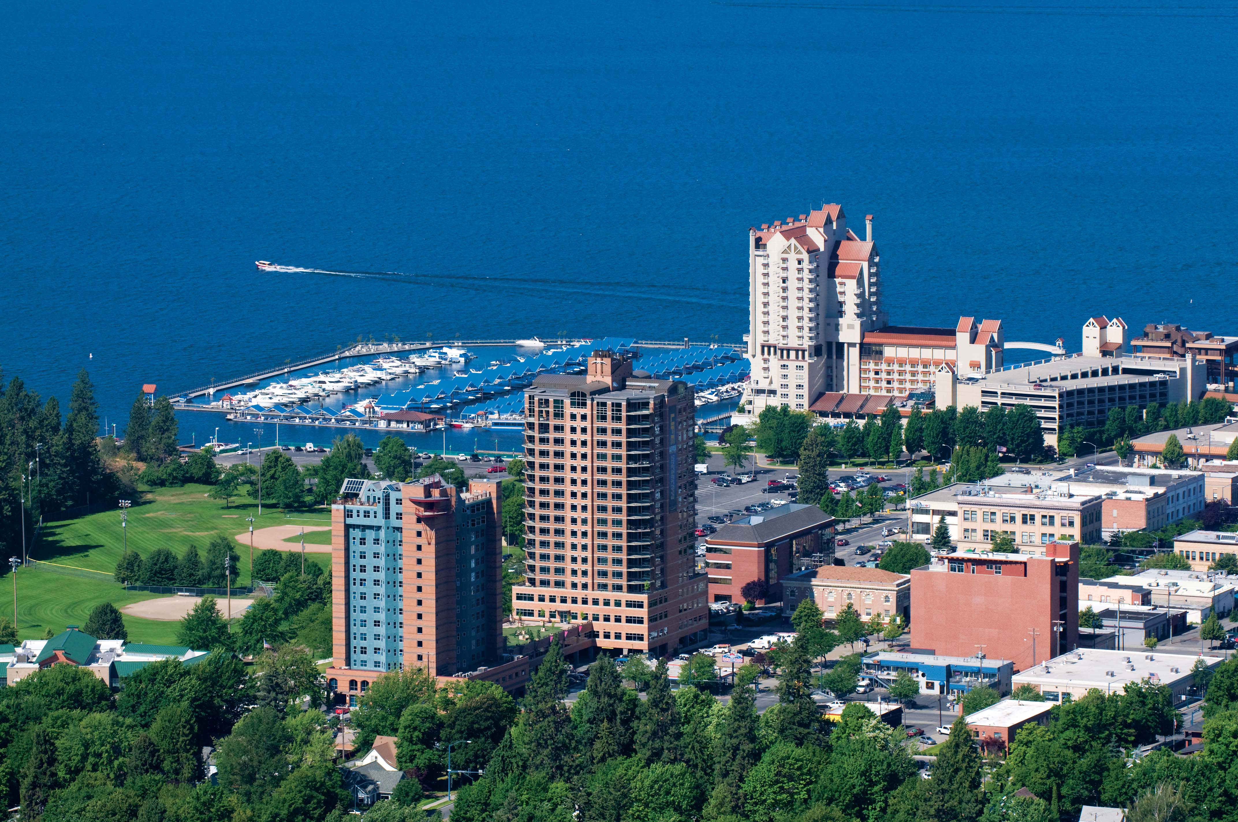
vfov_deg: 7.0
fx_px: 6698
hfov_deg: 10.6
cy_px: 411
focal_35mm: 195
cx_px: 619
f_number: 9
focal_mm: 130
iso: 320
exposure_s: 1/800
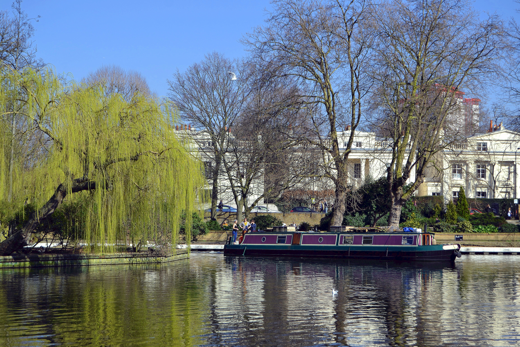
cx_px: 260
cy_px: 174
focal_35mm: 75
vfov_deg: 18.2
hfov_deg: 27.0
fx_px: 1083
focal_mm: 50
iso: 100
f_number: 8
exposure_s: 1/250
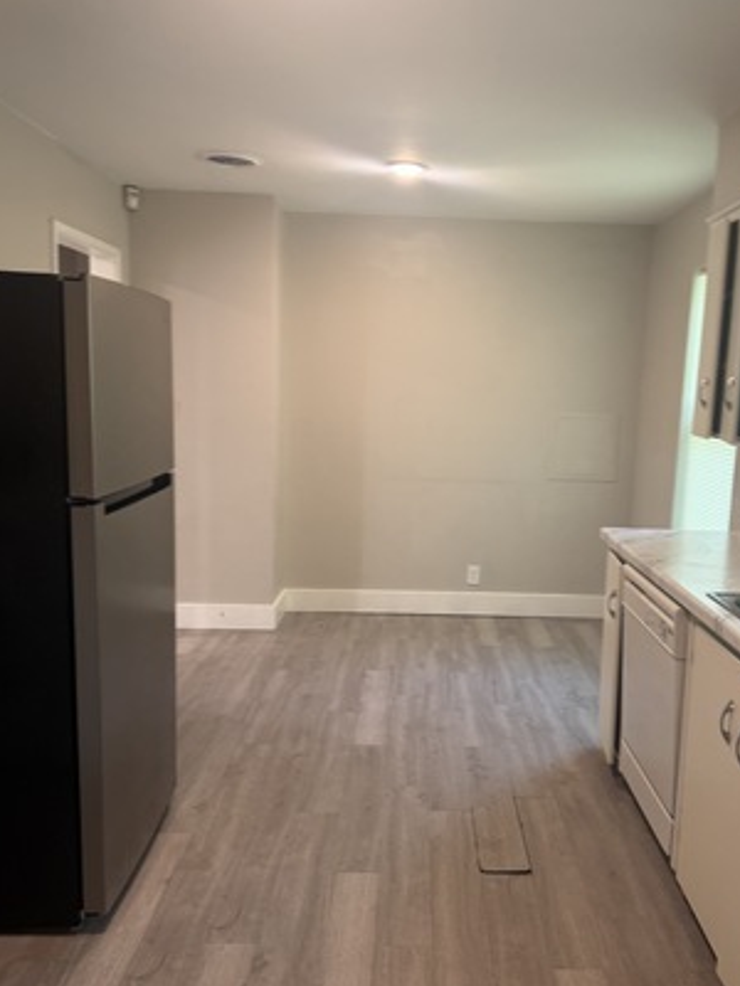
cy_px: 525
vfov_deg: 59.9
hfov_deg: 46.5
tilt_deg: -3.8
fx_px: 855
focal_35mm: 30
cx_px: 450
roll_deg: +0.6
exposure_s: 1/60
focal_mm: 6.76
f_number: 1.78
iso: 125
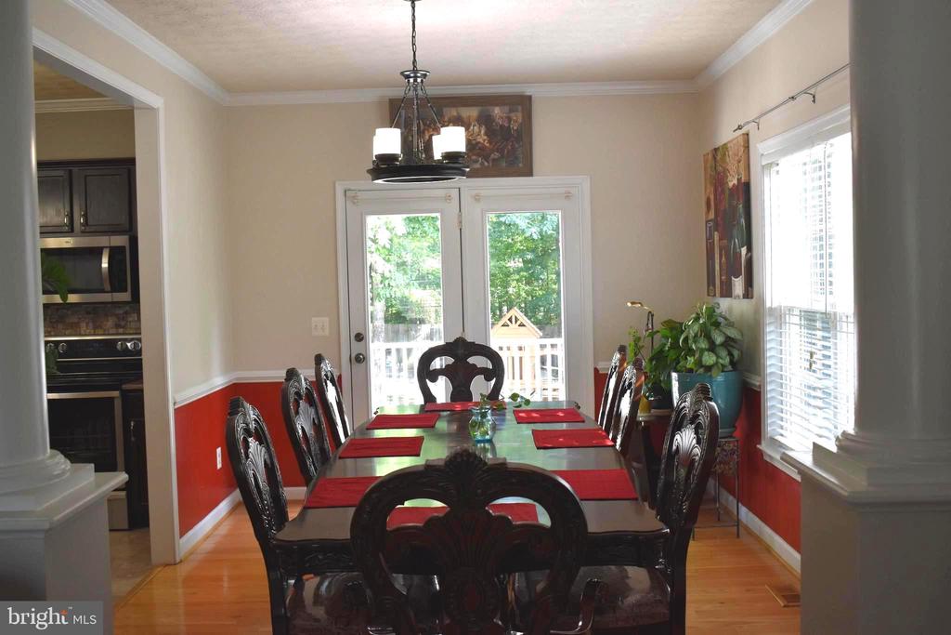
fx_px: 951
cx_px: 476
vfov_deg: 36.9
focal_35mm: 36
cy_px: 318
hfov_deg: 53.1
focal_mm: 24
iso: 400
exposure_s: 1/125
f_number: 5.6
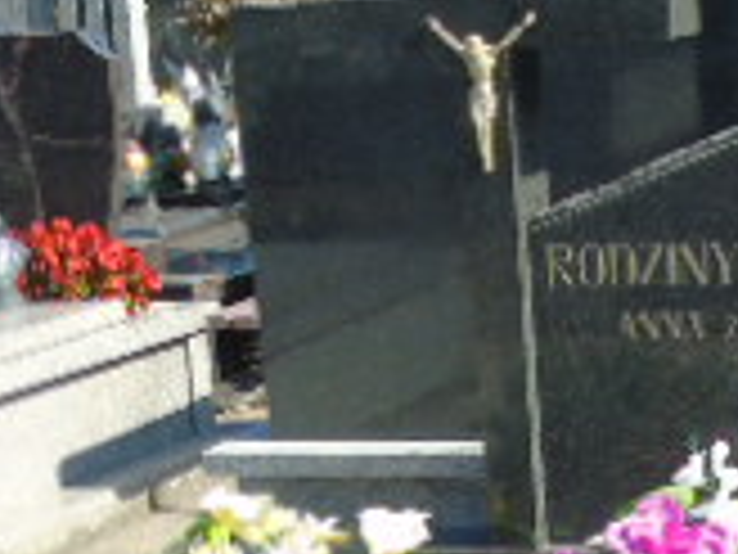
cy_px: 860
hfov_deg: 17.3
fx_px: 2409
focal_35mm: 113
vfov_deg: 12.4
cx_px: 558
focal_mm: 5.2
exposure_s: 1/400
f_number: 3.6
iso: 80
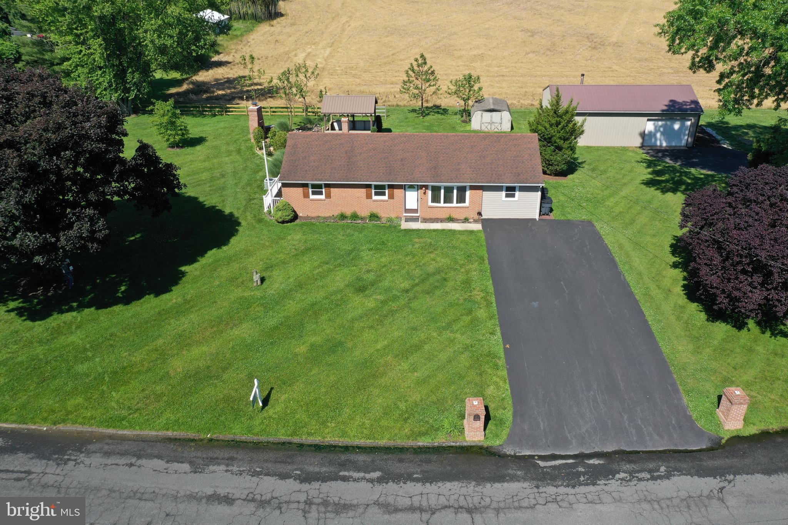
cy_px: 262
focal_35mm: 28
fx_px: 613
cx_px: 394
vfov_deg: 46.4
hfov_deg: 65.5
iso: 100
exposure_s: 1/500
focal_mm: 10.26
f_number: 5
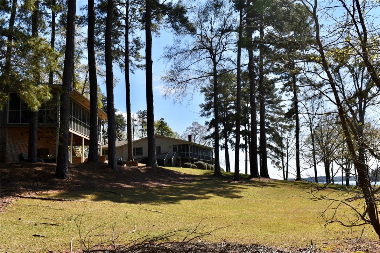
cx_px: 190
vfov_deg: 35.5
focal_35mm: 38
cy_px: 126
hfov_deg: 51.3
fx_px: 396
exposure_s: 1/200
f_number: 11
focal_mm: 25
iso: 100
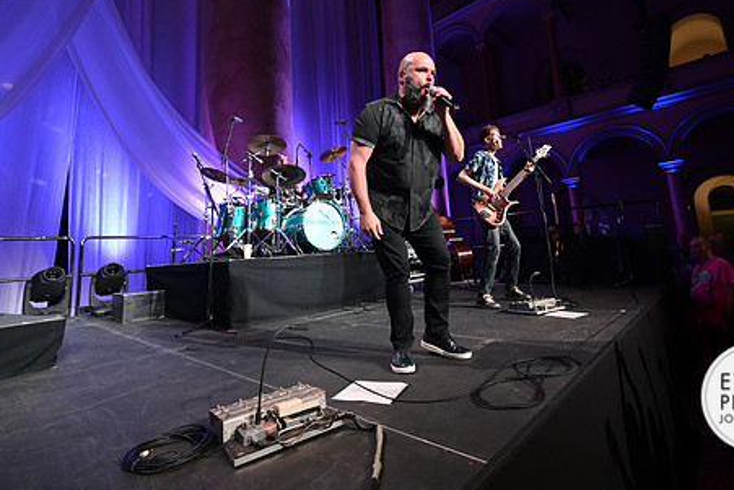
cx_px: 394
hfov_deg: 89.8
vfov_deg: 66.6
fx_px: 367
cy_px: 190
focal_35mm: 18
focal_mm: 14
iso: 1600
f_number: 4
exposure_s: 1/200
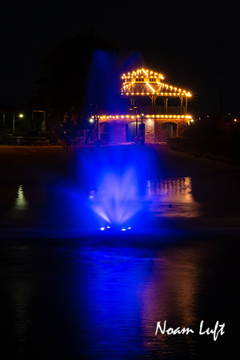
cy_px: 146
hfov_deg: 11.6
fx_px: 1183
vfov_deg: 17.3
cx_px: 89
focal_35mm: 118
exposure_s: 10
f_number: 18
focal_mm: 65
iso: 100
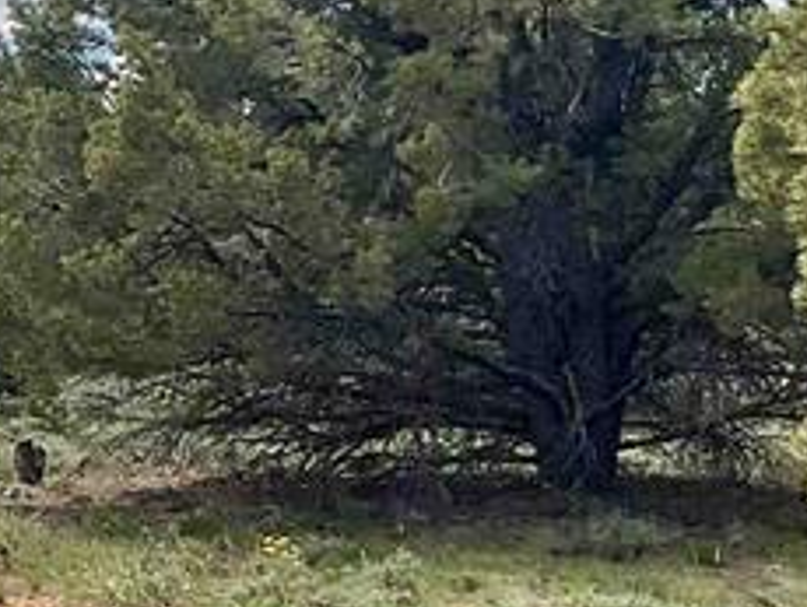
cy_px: 375
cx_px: -502
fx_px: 3011
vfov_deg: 11.5
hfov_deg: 14.0
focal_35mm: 129
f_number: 1.8
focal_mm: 3
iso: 16
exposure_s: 1/1626
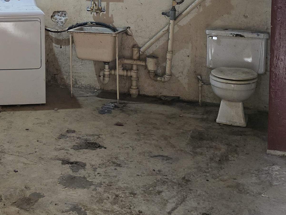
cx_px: -4
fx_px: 487
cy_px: 3
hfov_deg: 30.3
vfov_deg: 23.8
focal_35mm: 59
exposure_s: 1/120
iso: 1000
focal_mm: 6.3
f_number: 1.7
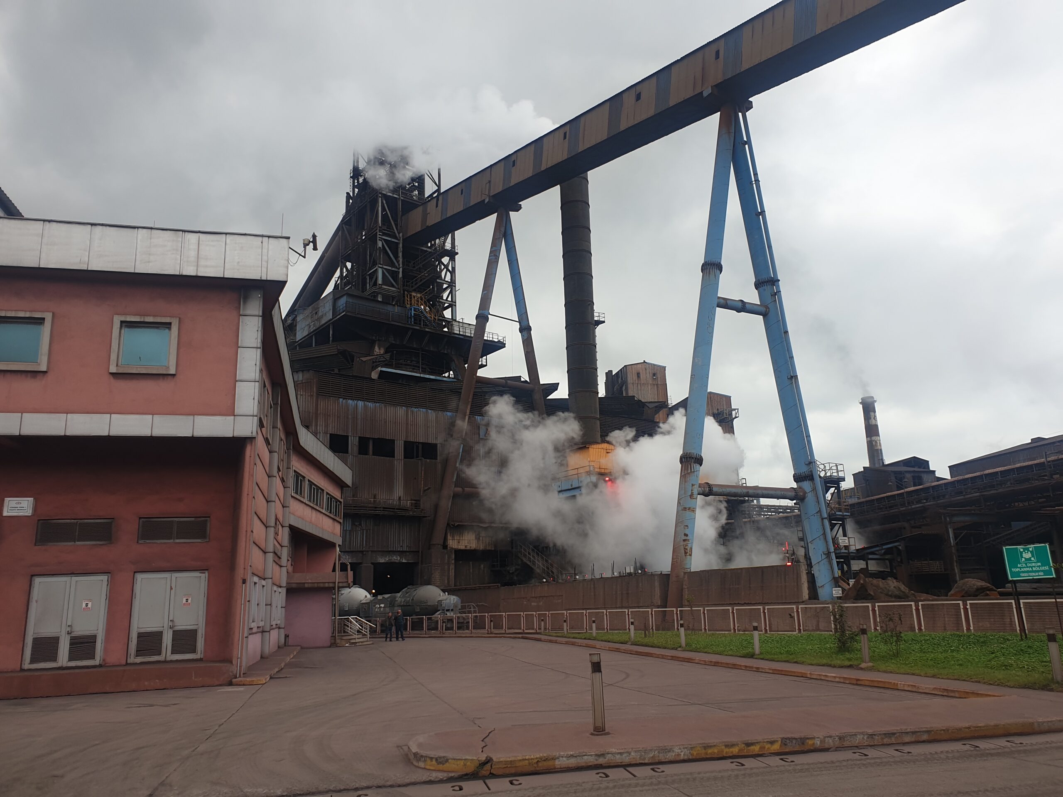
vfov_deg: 53.1
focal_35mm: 26
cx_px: 532
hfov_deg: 67.3
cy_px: 398
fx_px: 798
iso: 50
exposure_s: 1/337
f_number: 2.4
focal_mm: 4.3
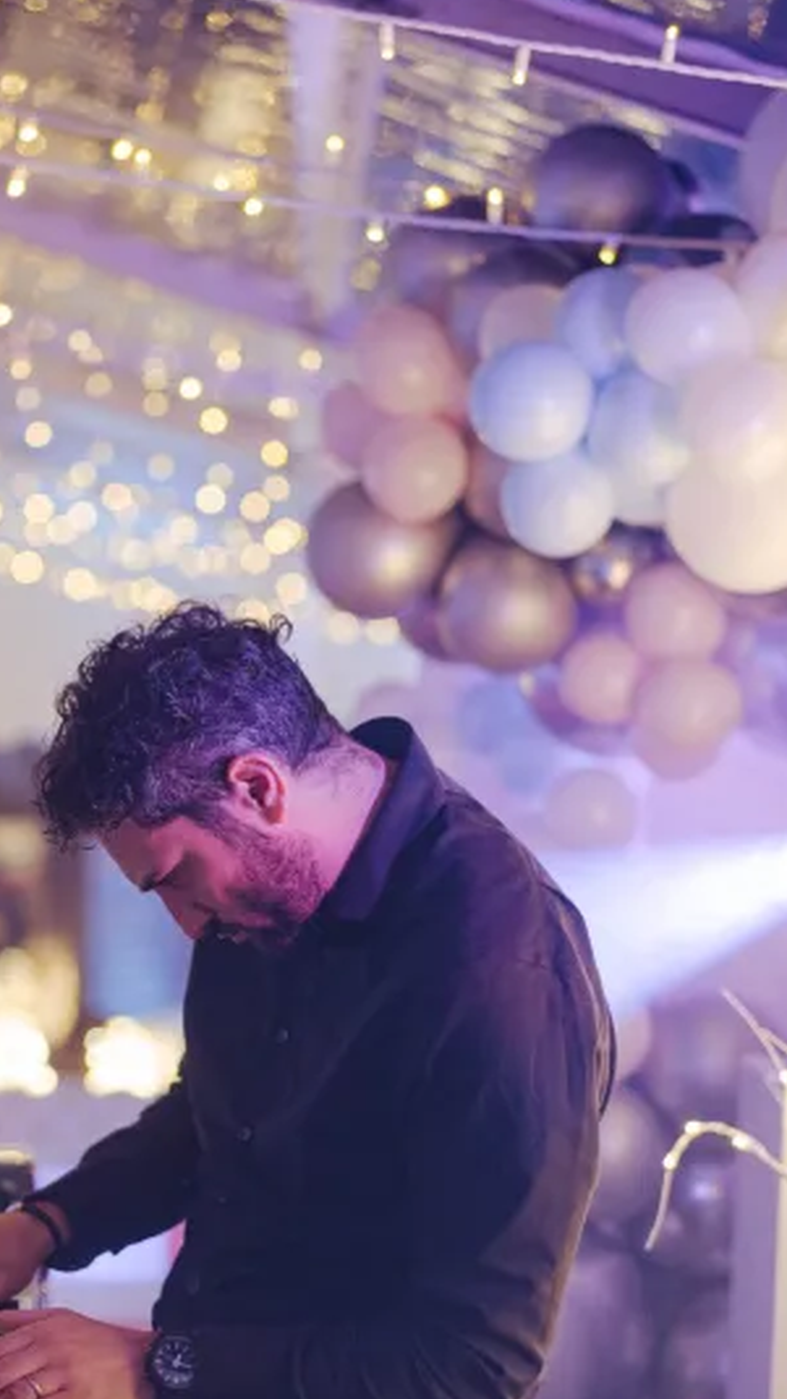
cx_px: 152
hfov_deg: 14.3
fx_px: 3116
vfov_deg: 25.3
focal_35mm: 84
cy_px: 750
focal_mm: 55
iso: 1600
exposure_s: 1/200
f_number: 1.8
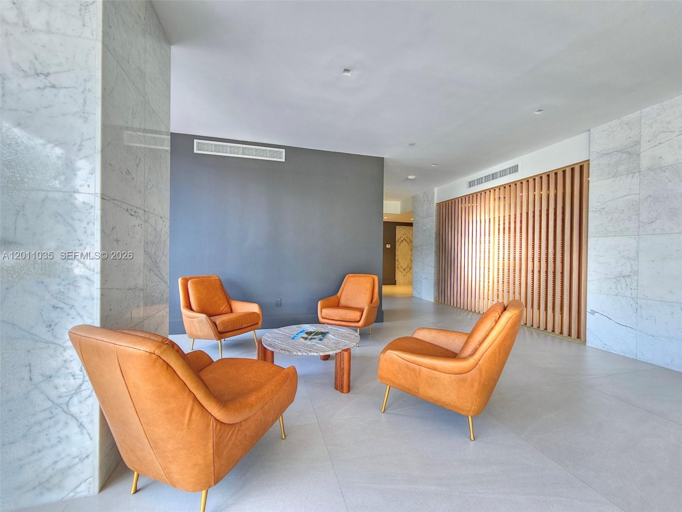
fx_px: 256
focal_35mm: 13
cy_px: 256
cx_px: 341
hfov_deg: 106.2
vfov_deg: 89.9
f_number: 2.2
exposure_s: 1/60
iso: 80
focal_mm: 2.2
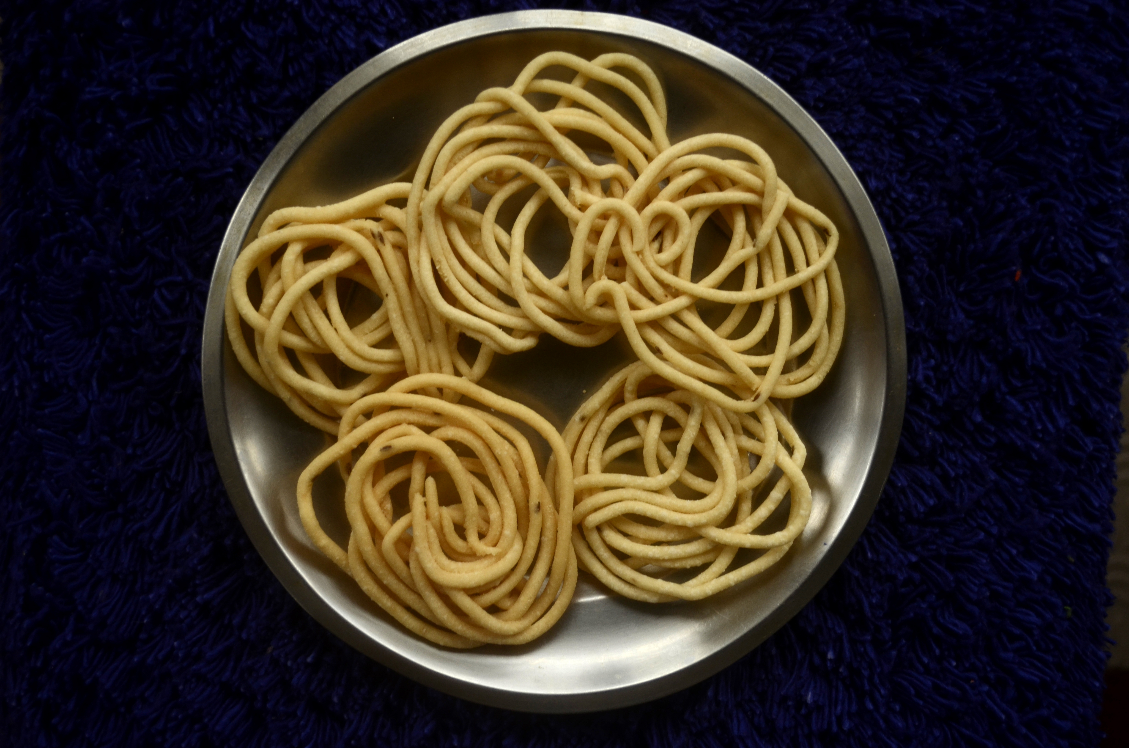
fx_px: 1502
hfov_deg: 41.2
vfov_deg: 28.0
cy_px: 374
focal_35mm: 48
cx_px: 564
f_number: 4.8
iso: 320
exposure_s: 1/100
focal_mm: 32
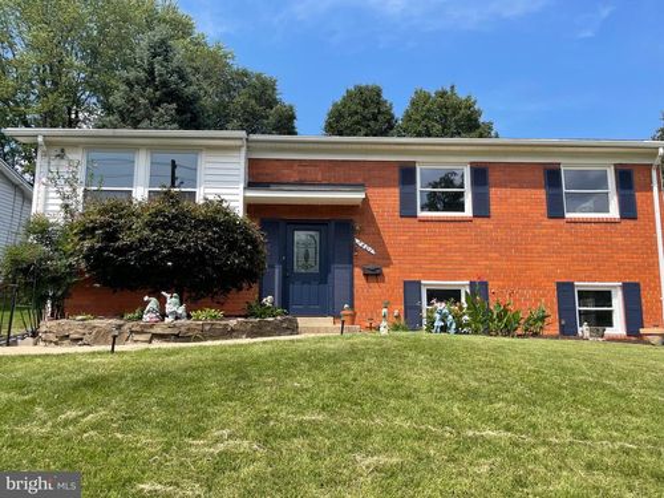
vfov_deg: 54.9
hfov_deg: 69.4
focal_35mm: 25
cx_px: 332
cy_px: 249
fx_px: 480
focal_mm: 5.1
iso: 32
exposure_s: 1/2660
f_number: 1.6
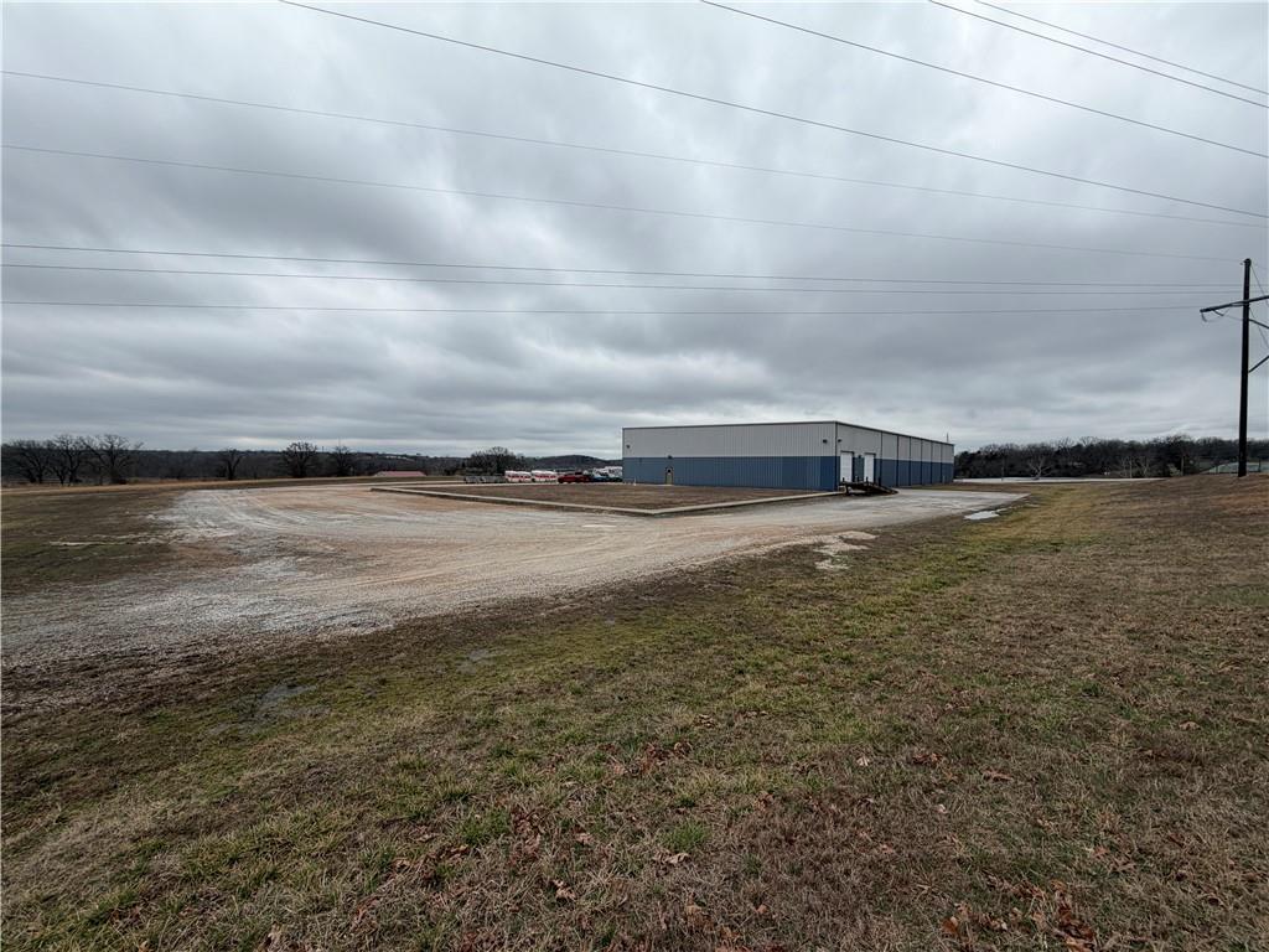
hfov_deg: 102.1
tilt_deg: -0.6
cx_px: 634
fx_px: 513
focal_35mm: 14
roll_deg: -0.4
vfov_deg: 85.7
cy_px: 476
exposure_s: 1/1339
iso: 20
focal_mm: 2.22
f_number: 2.2
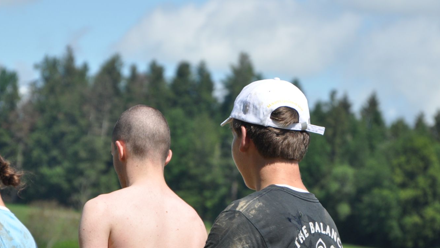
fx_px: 2773
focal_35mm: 238
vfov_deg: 5.1
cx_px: 213
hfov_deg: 9.1
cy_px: 196
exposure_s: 1/1600
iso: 400
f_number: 6.3
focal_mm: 105
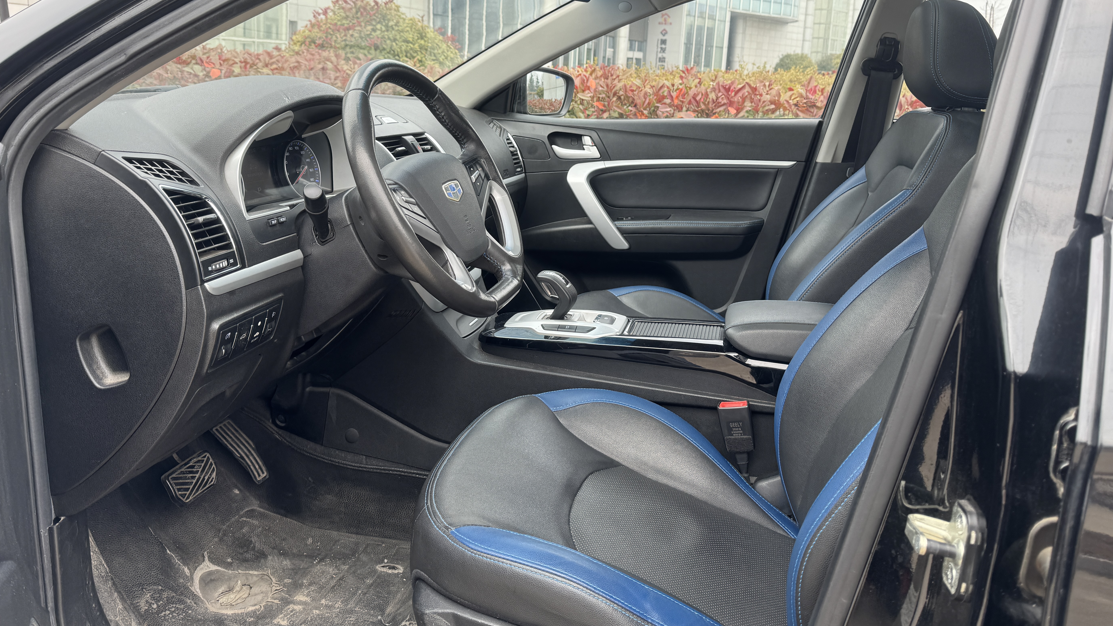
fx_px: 797
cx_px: 544
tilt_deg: -7.3
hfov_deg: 69.8
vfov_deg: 42.4
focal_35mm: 27
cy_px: 216
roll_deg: -1.5
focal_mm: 6.76
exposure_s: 1/399
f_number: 1.78
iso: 80
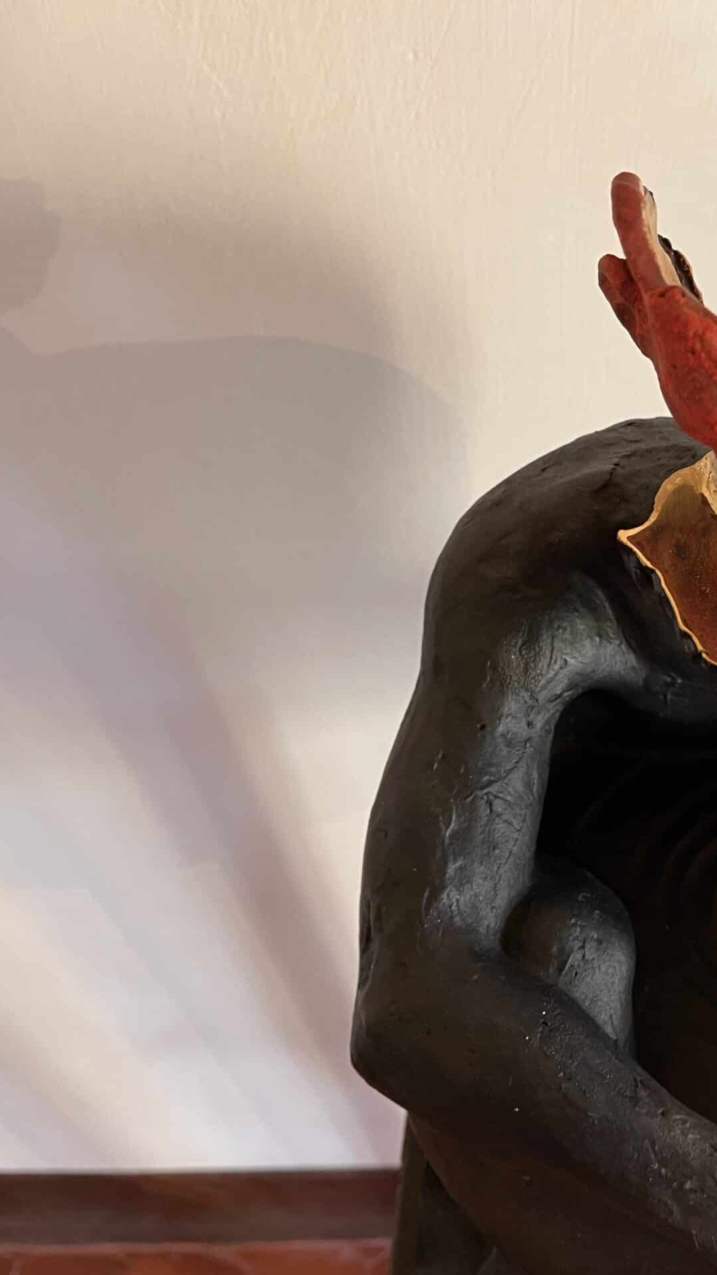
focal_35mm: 38
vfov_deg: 52.8
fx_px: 1285
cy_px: 635
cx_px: 704
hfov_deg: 29.3
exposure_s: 1/50
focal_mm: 5.1
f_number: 1.6
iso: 80
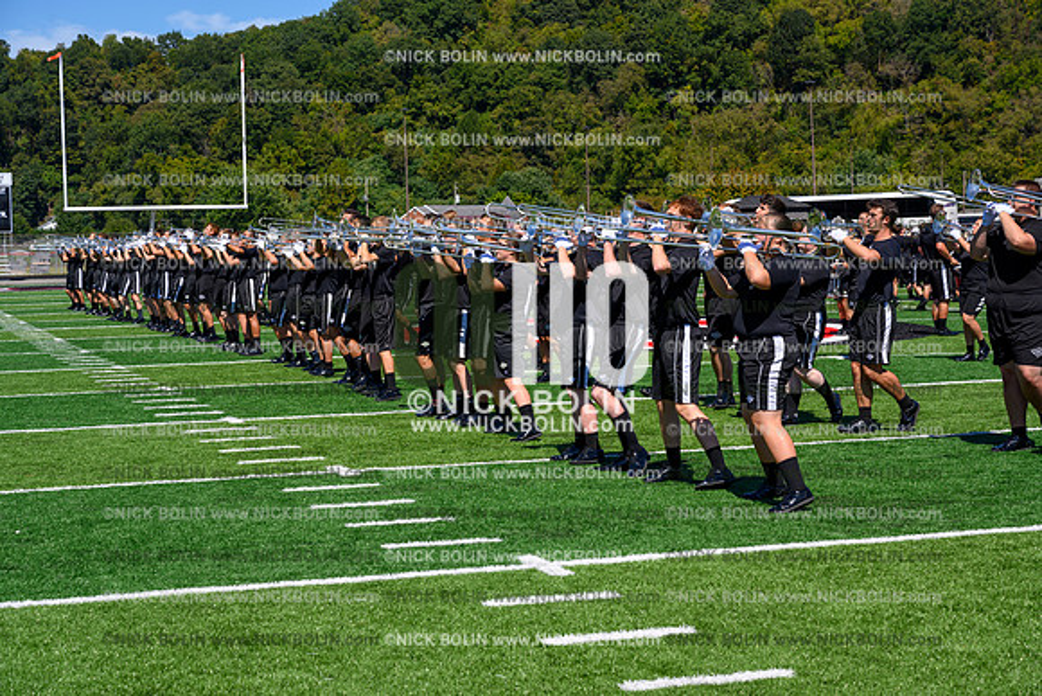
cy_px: 348
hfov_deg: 28.8
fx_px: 2026
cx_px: 521
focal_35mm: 70
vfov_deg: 19.5
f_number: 8
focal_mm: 70
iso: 160
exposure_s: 1/640
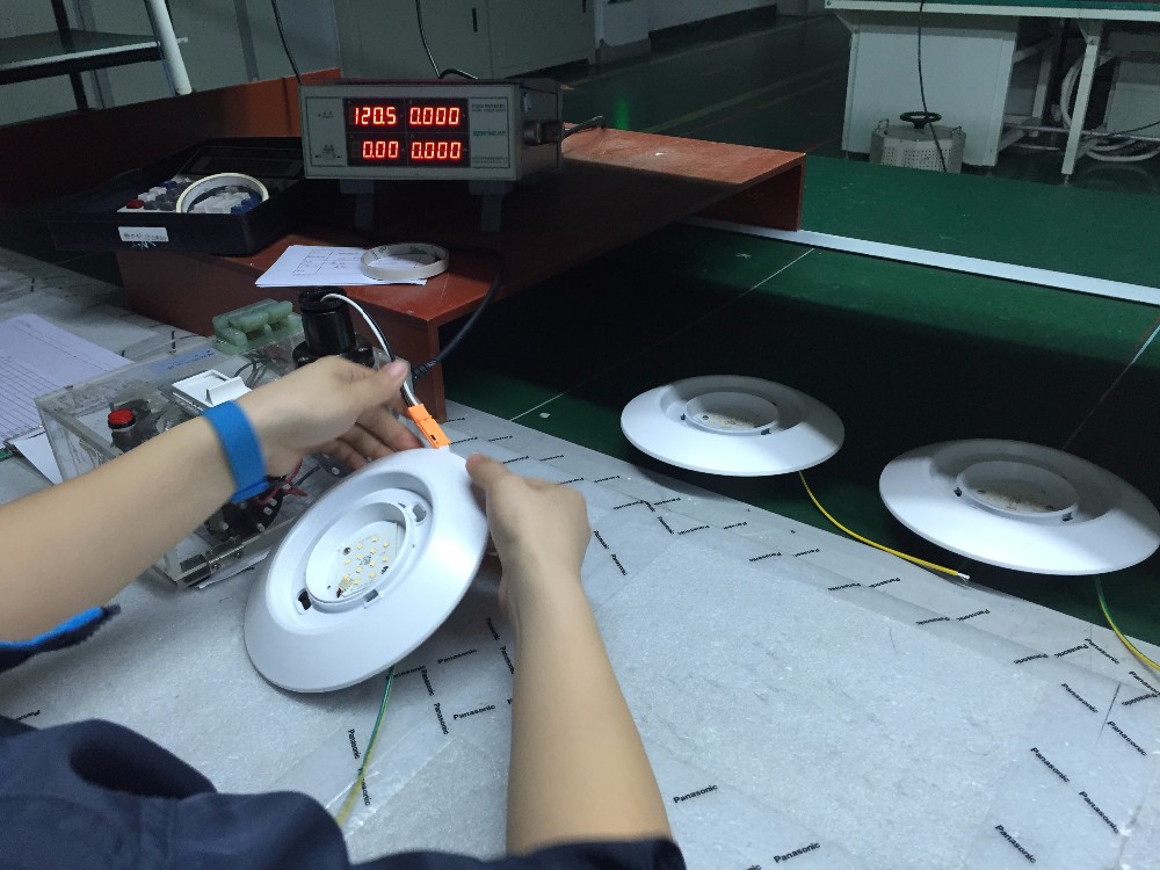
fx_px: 972
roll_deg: +2.0
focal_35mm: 29
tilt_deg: -27.9
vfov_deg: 48.2
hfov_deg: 61.7
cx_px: 580
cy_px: 435
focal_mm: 4.15
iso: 160
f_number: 2.2
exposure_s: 1/33
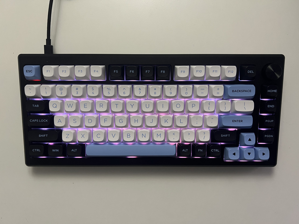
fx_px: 225
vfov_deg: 53.1
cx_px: 150
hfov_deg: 67.3
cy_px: 112
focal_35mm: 26
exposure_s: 1/48
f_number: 1.5
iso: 500
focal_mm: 5.7
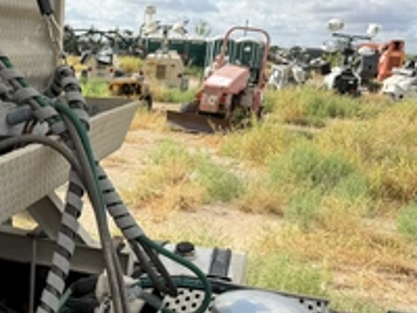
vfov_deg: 29.8
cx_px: 52
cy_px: 236
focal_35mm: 48
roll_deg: -0.7
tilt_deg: -15.4
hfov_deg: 37.4
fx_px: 578
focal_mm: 6.76
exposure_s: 1/2703
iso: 80
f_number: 1.78
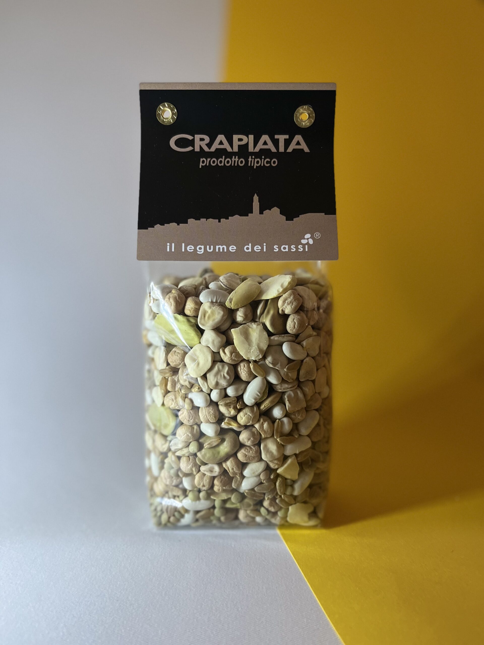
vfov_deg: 67.3
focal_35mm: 26
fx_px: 485
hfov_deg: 53.1
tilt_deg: -7.9
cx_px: 242
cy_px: 322
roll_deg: -0.1
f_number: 1.6
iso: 320
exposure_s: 1/50
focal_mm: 5.1
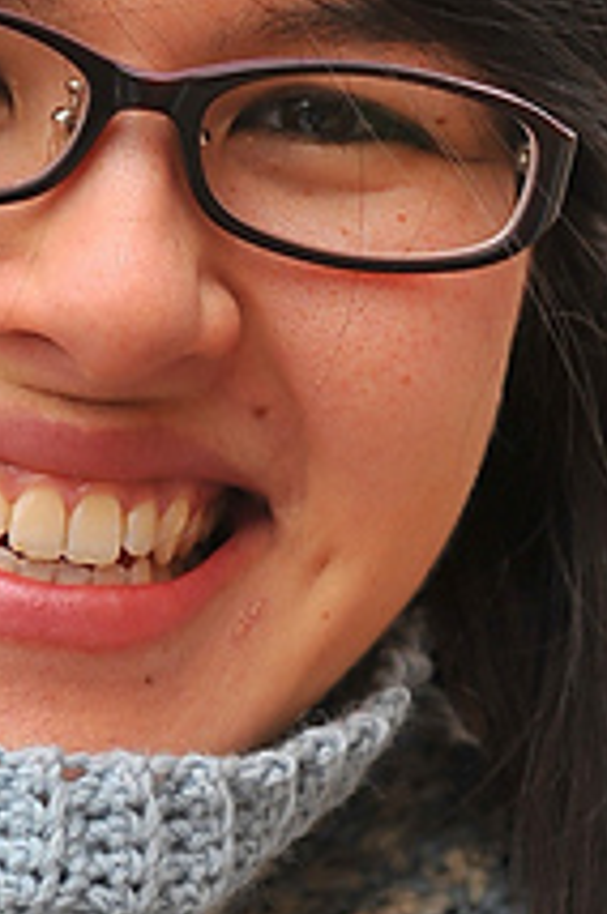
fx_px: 9654
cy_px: 222
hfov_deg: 3.6
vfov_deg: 5.4
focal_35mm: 380
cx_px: 19
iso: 200
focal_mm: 85
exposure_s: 1/100
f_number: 4
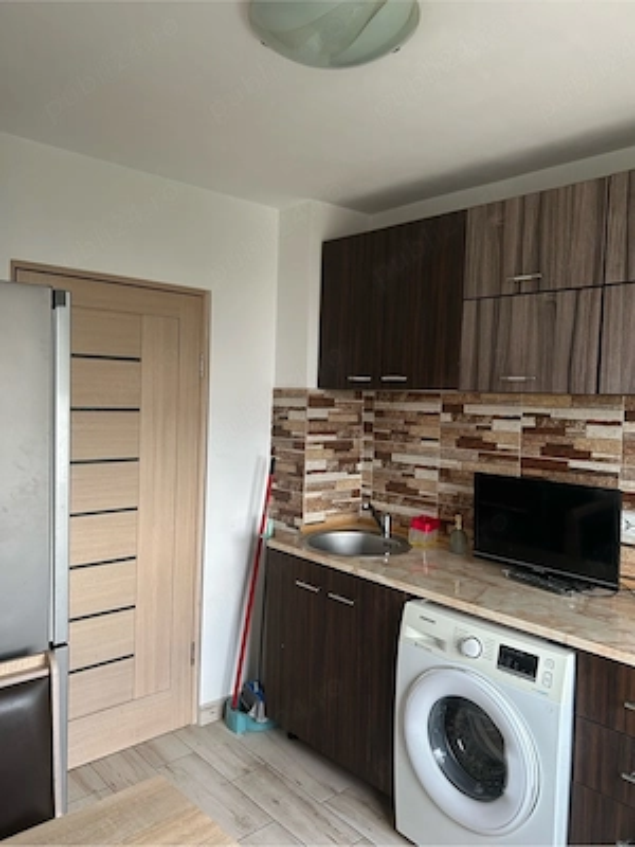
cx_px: 318
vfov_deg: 67.3
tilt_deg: -1.2
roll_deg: -2.8
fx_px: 636
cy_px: 424
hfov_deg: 53.1
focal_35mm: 26
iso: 125
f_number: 1.5
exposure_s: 1/98
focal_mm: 5.7
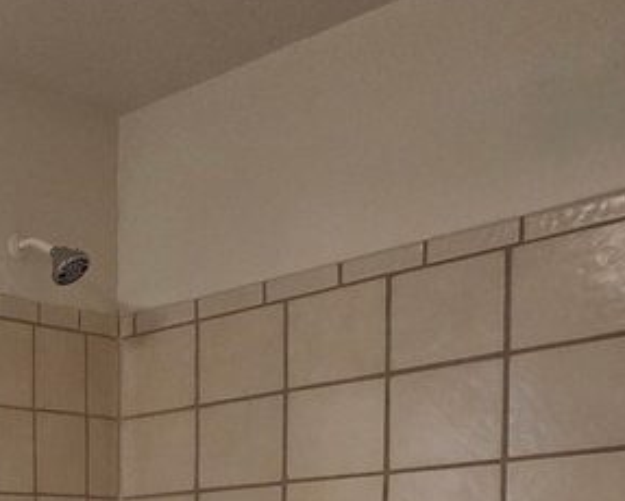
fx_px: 981
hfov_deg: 25.2
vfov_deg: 24.5
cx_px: -351
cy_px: 671
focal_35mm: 53
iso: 320
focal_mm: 2.2
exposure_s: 1/100
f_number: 2.2
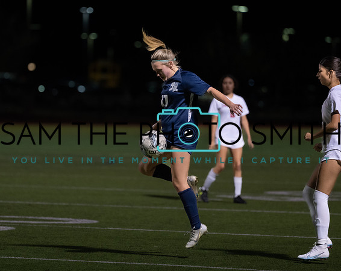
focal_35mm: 261
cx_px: 123
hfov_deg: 7.4
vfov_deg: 5.9
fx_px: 2623
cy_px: 109
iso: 5000
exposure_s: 1/1000
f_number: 2.8
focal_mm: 182
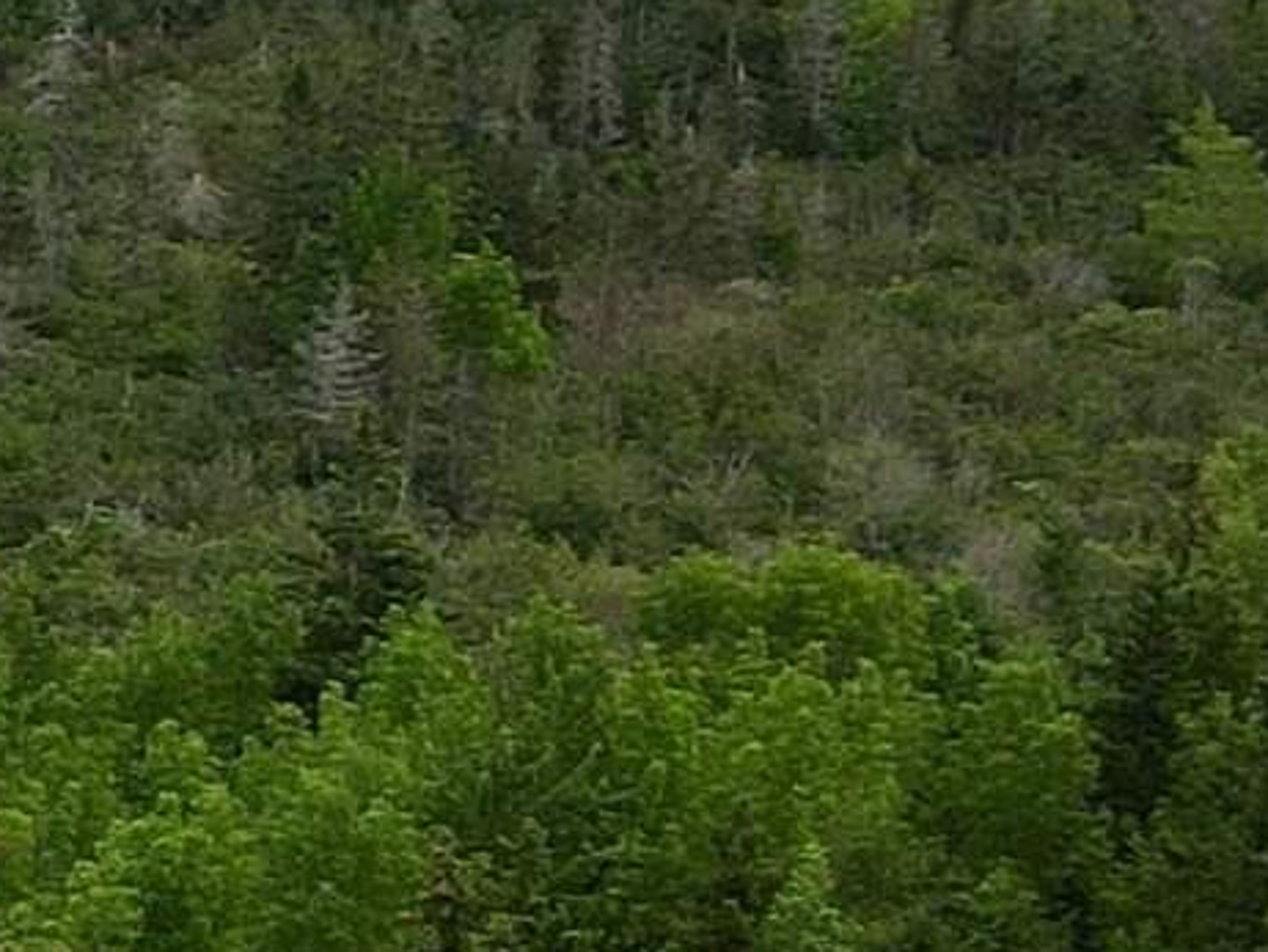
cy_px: 239
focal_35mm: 160
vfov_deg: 9.3
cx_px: -1139
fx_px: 5862
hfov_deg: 11.3
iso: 100
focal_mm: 4.5
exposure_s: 1/640
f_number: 2.8
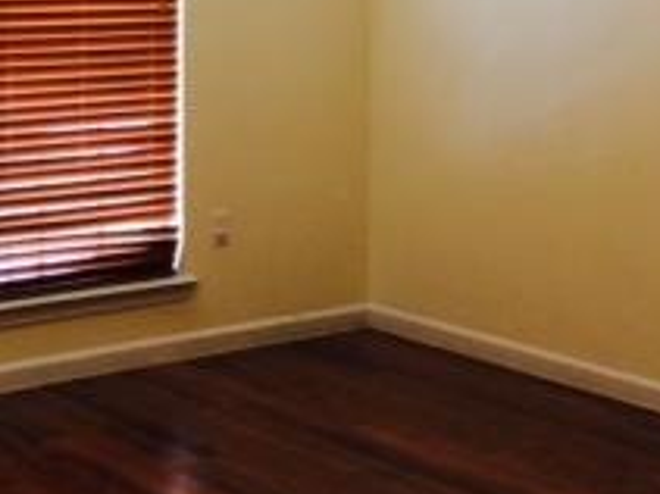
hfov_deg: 21.5
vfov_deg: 16.0
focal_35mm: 91
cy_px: 25
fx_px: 1734
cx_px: 297
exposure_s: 1/30
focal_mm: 4.12
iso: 50
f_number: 2.2
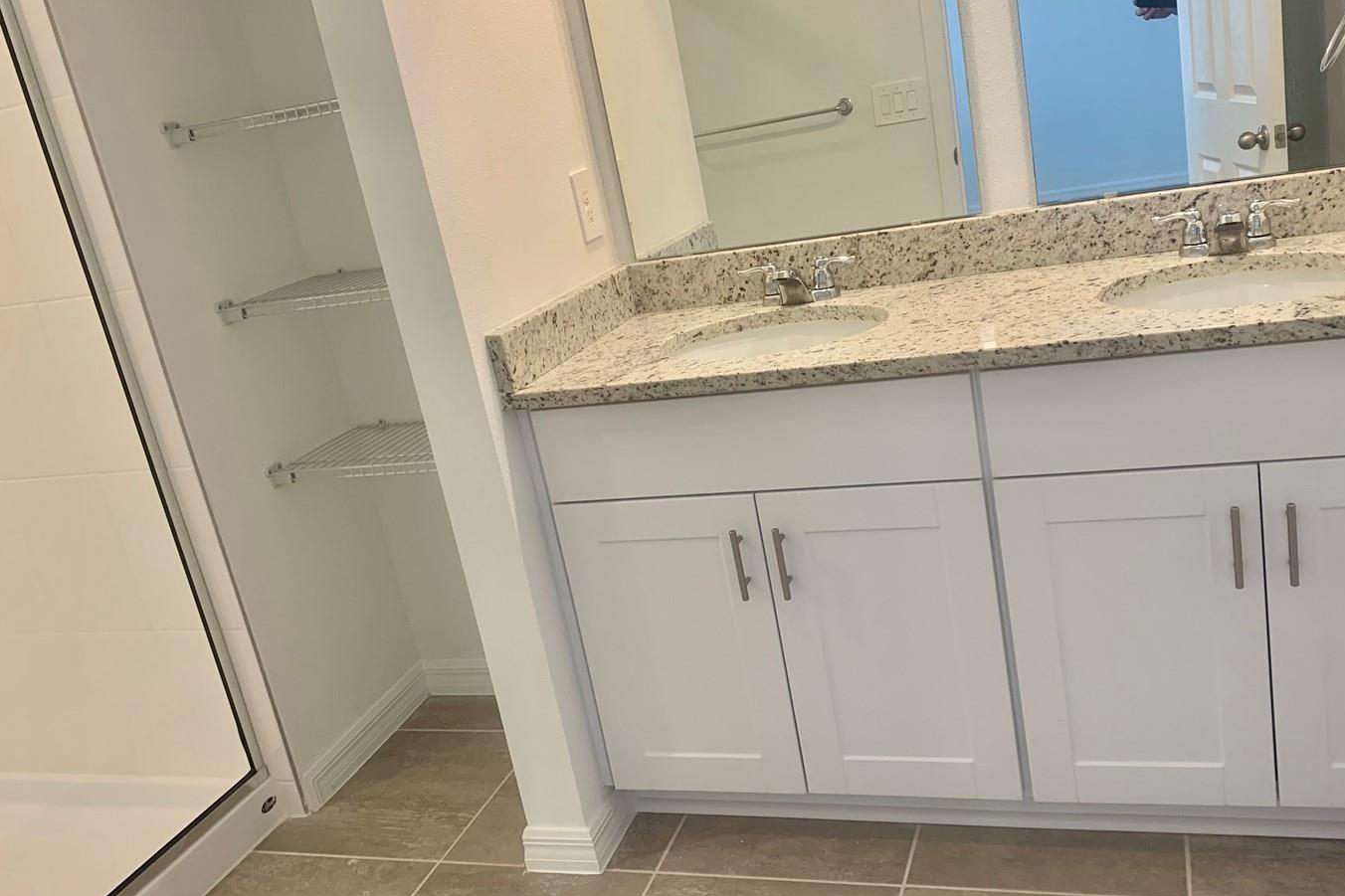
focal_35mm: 32
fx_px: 1195
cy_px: 421
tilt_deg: -16.6
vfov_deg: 41.1
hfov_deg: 58.5
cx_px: 763
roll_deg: +10.2
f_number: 1.8
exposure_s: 1/60
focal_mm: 4.25
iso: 50
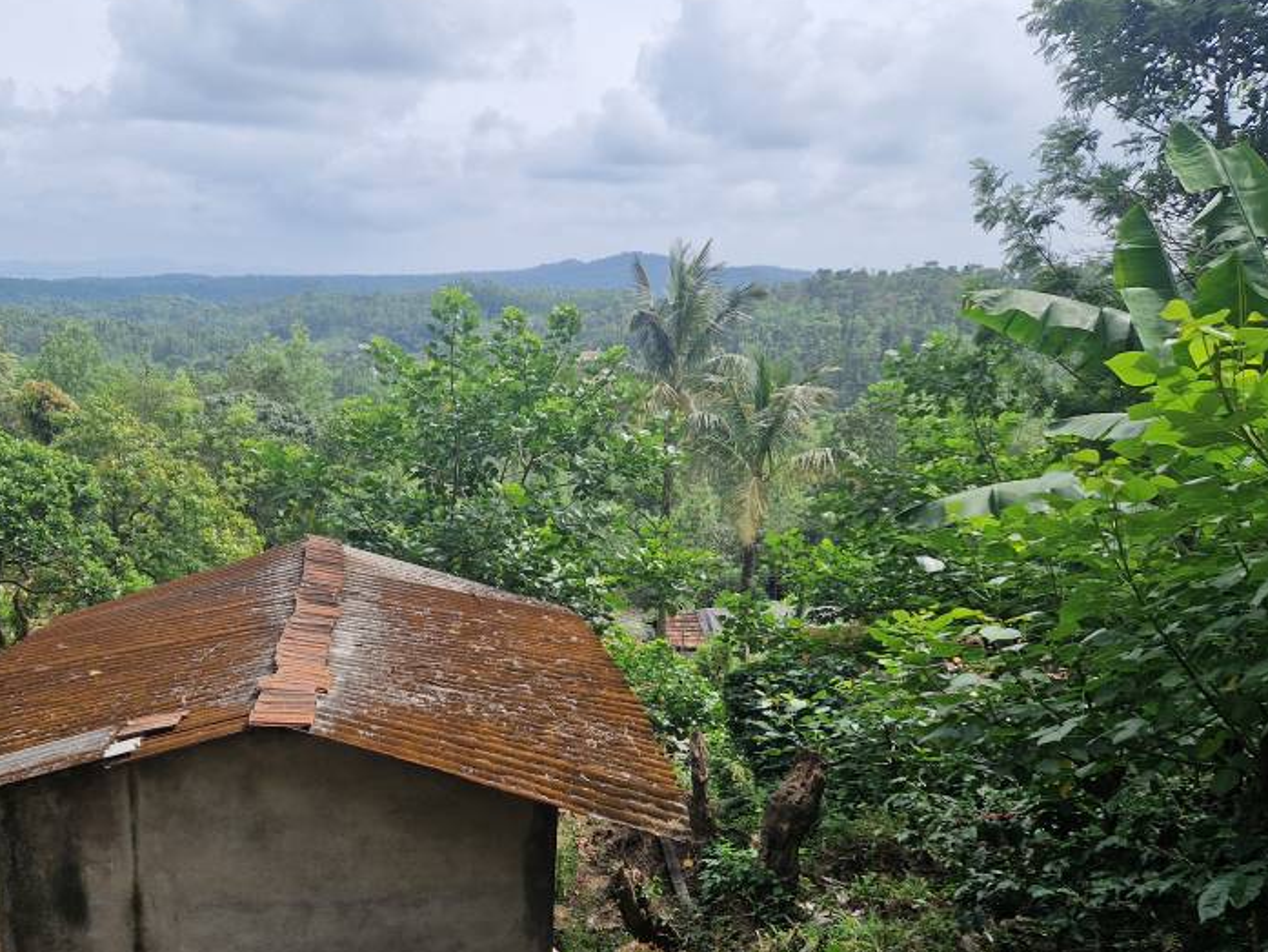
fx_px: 1209
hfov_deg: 54.6
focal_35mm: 33
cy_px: 599
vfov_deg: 42.6
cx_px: 468
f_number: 1.8
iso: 50
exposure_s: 1/1600
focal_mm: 5.4
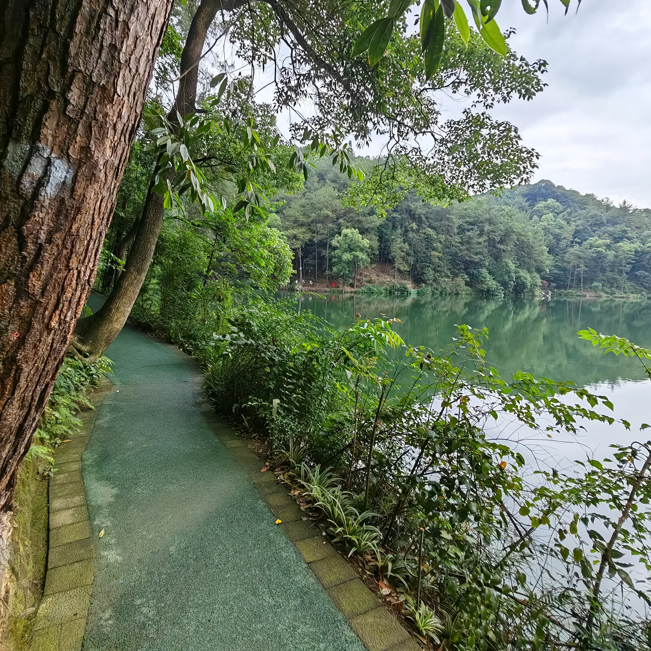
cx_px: 325
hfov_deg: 80.7
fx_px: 383
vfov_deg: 80.5
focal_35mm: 18
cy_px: 294
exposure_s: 1/120
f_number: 2
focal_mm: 1.82
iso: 50
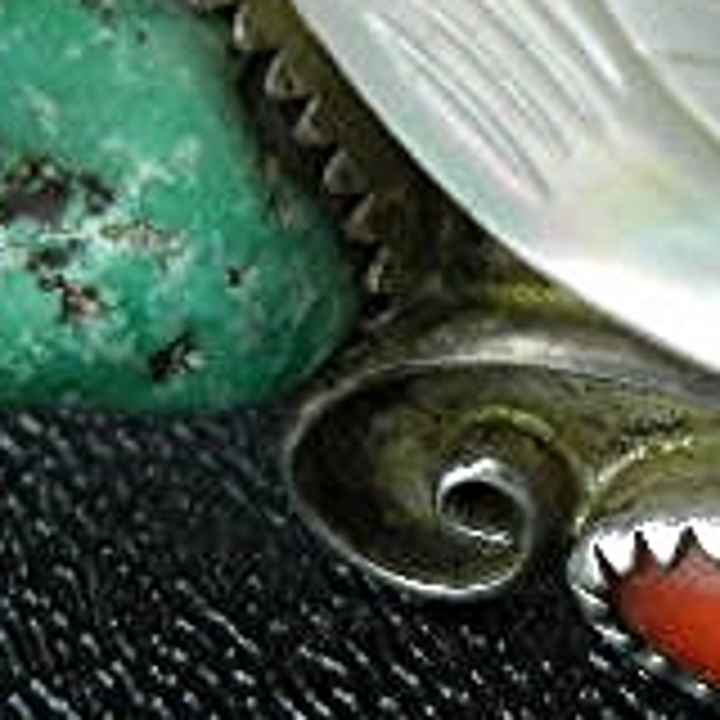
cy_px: 338
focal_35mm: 273
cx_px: 585
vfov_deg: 6.4
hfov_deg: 6.4
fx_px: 6424
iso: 400
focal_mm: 13.9
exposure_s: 1/24.1
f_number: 4.3
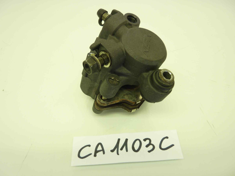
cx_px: 118
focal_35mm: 25
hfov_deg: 69.4
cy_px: 88
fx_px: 170
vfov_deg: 54.9
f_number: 3.3
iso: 80
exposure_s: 1/25
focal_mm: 4.1
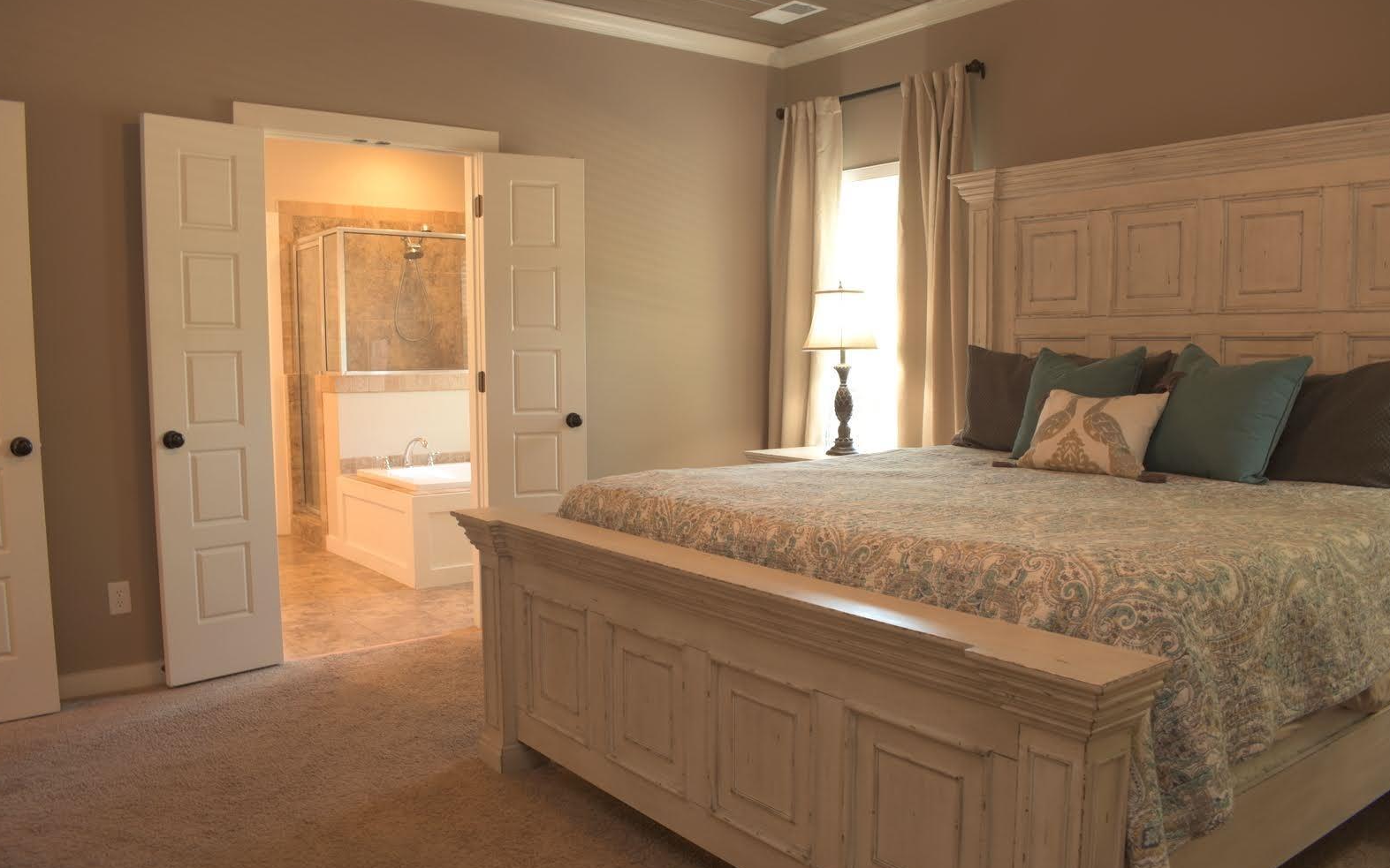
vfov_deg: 44.5
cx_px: 696
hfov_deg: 66.5
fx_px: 1061
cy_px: 460
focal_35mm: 28
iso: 125
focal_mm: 18
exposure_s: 1/3
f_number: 7.1
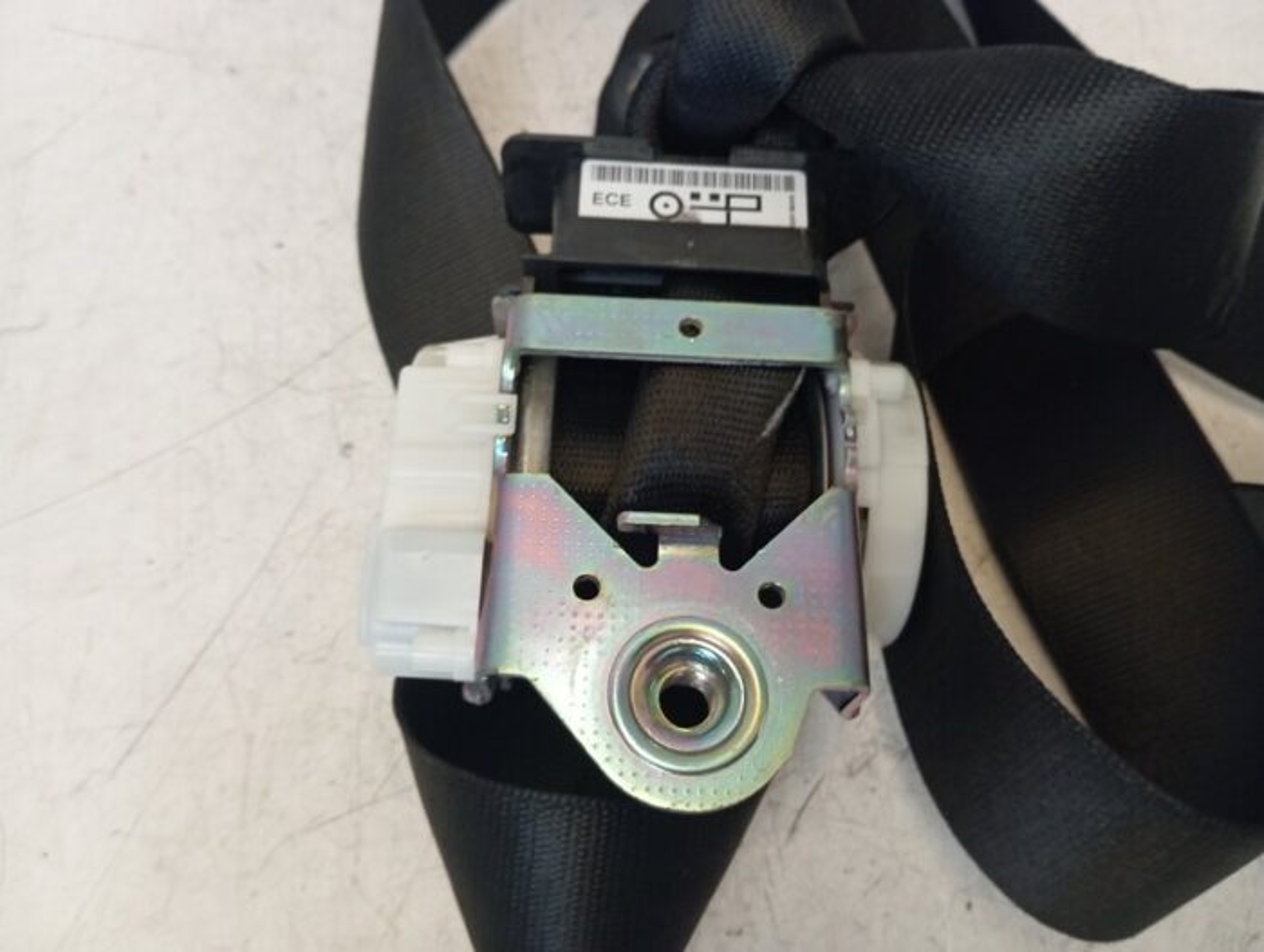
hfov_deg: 63.4
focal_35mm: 28
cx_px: 632
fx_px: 1024
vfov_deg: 49.9
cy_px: 476
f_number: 1.8
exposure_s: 1/33.3
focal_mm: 4.22
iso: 829
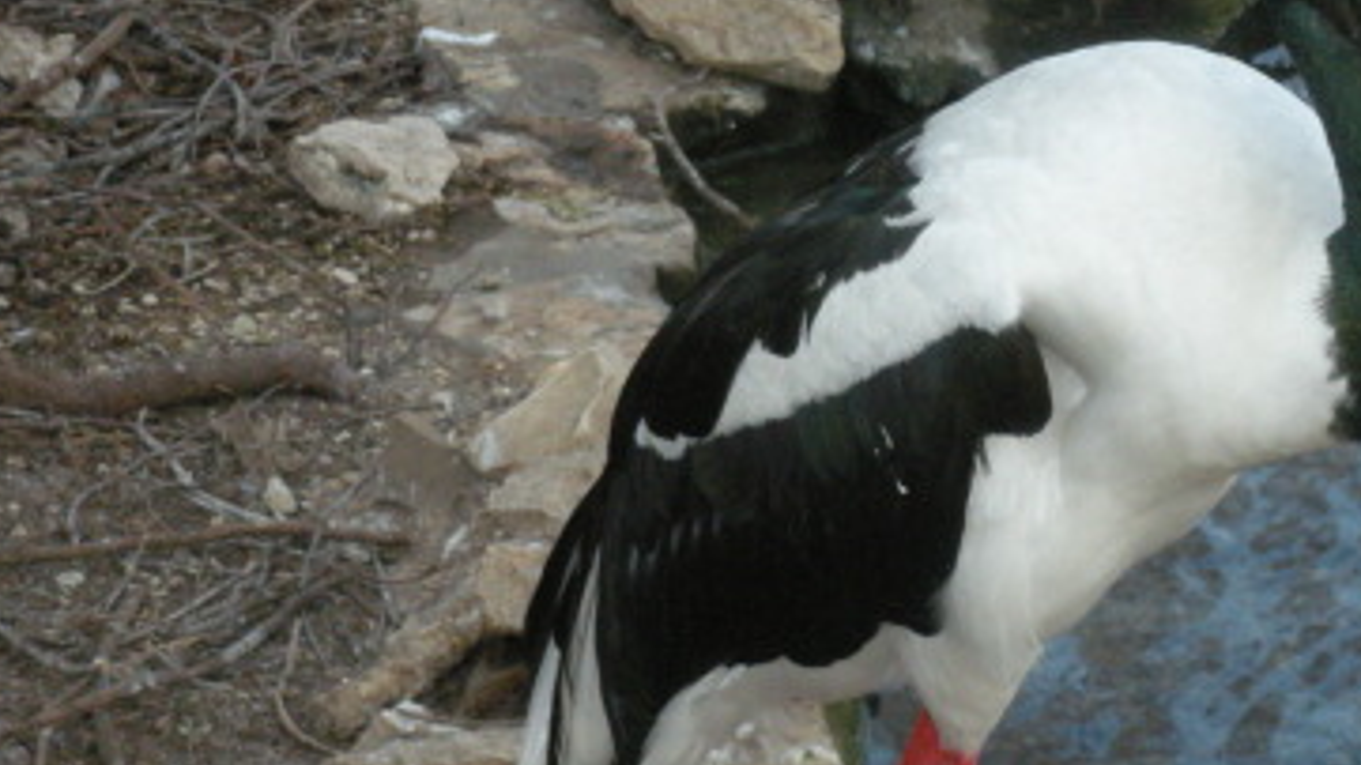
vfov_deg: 6.3
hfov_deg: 11.1
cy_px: 448
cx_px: 1025
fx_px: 6965
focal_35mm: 193
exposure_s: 1/133
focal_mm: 17.4
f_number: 5
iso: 325
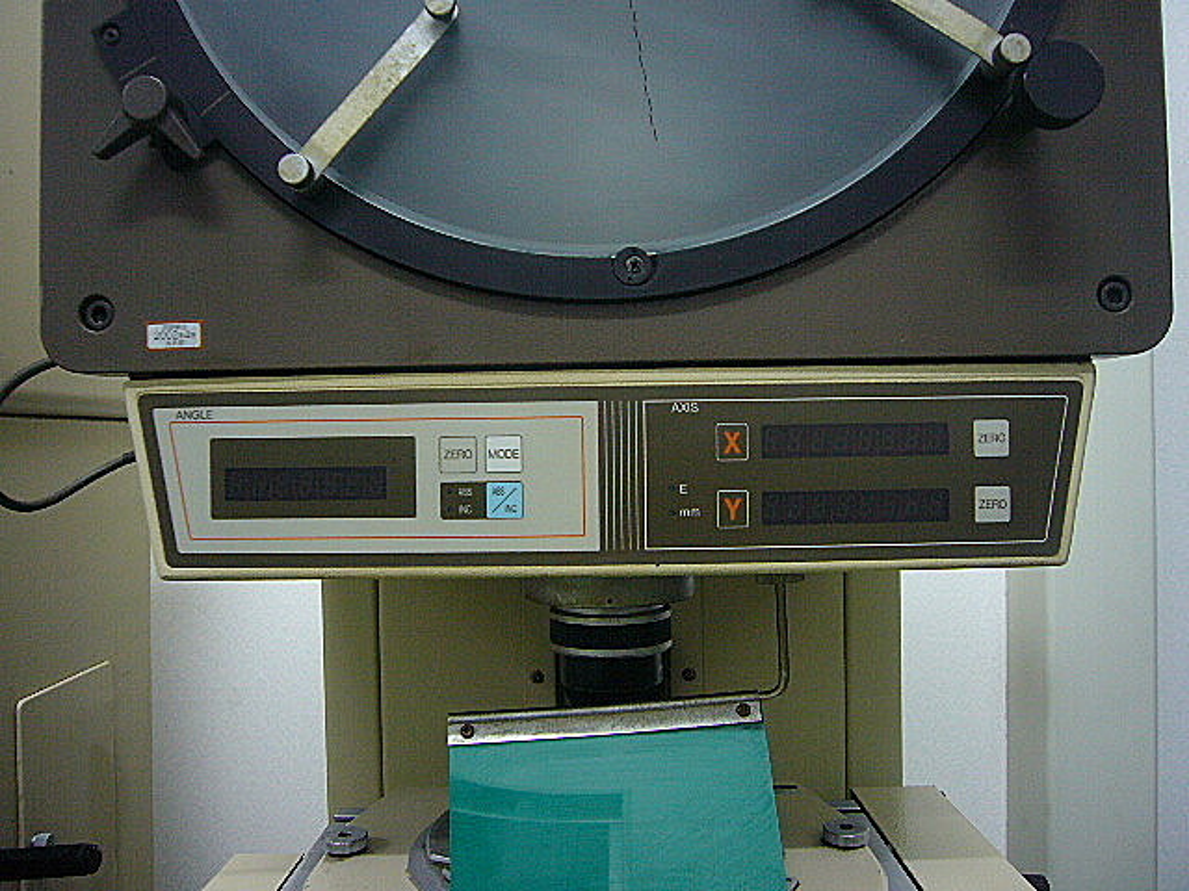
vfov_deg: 49.7
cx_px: 594
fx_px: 962
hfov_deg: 63.4
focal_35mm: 28
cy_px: 446
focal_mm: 4.6
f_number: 2.8
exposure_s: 1/8
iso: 200
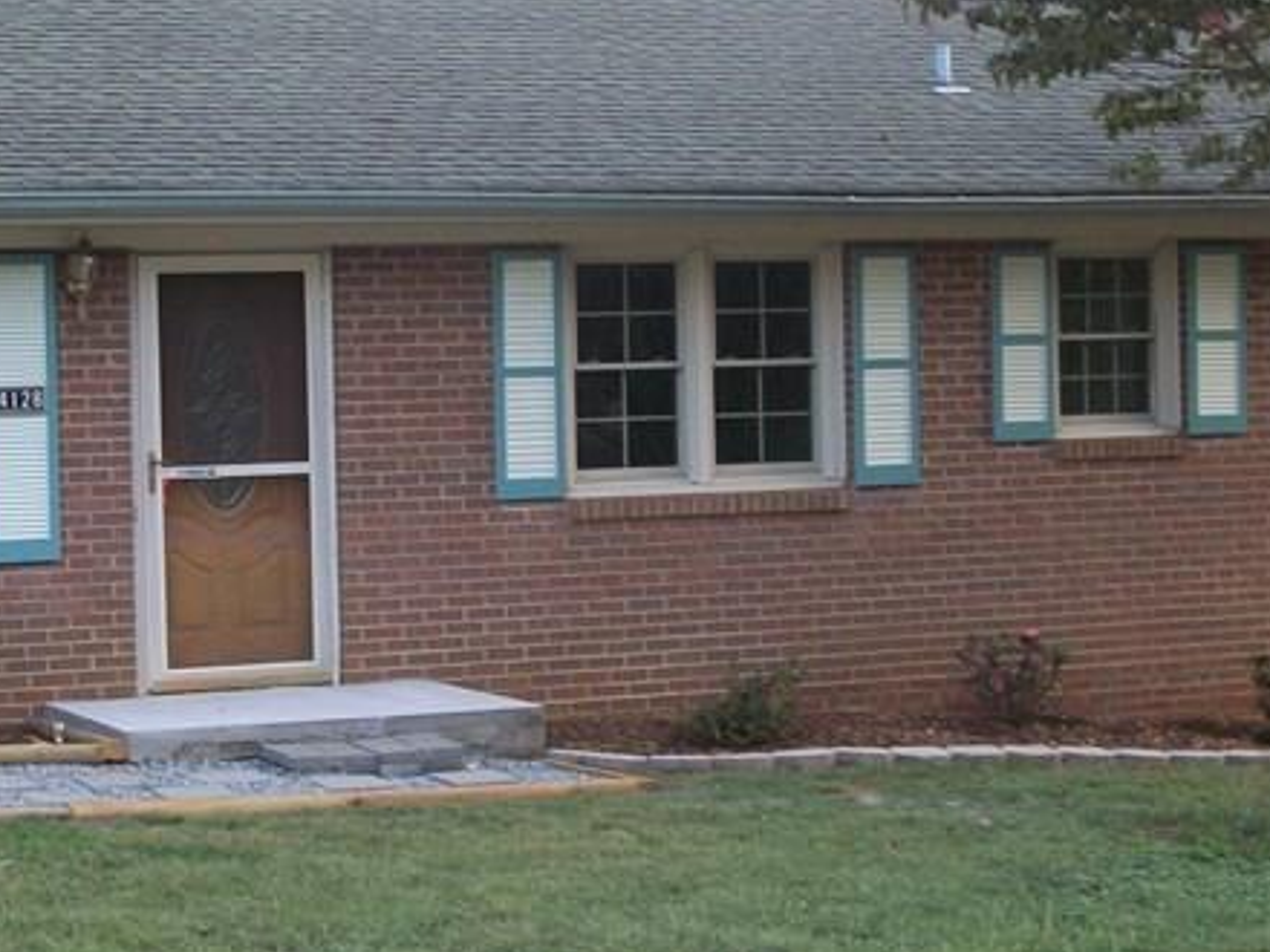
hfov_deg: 21.0
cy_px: 485
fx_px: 3412
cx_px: 393
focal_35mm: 93
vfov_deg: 15.9
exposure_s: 1/100
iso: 80
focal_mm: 7.1
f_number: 3.2
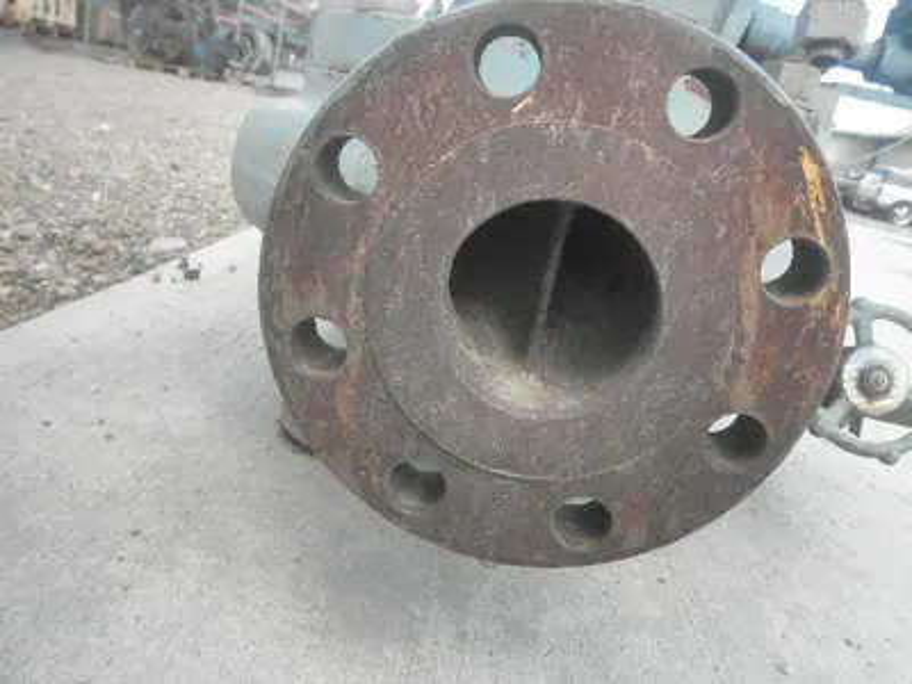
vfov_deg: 49.7
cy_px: 342
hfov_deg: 63.4
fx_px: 738
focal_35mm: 28
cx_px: 456
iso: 64
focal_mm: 5
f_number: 3
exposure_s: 1/200
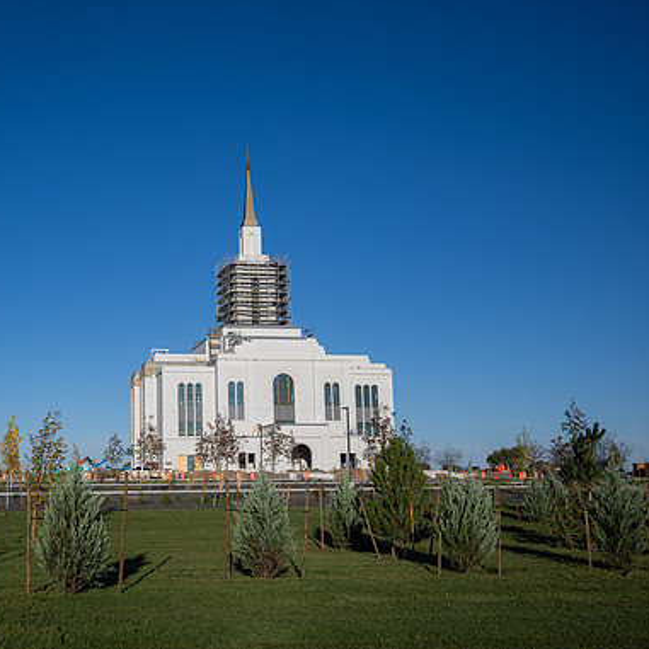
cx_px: 145
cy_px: 341
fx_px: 870
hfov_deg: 39.6
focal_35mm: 41
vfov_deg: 40.9
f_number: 5.6
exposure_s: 1/1600
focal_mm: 30
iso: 100
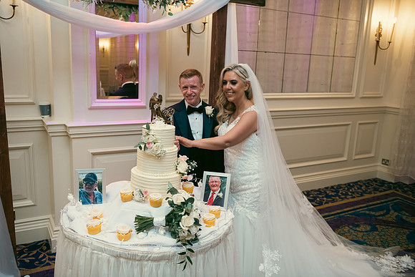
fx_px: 369
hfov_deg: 58.7
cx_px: 208
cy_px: 138
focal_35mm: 32
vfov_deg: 41.1
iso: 640
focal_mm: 32
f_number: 3.5
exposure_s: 1/160
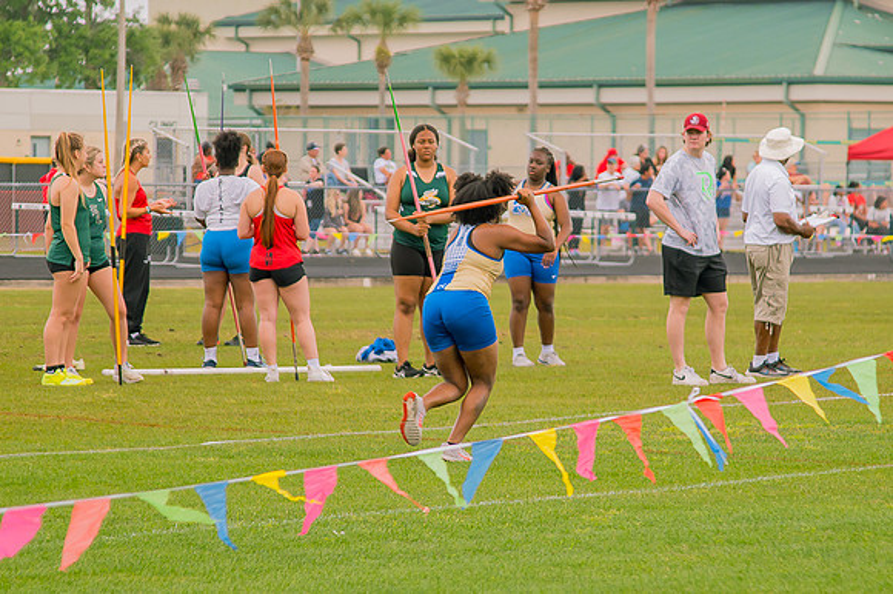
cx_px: 506
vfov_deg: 5.4
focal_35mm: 255
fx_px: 6315
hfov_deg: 8.1
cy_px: 314
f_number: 4
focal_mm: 120
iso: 200
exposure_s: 1/200
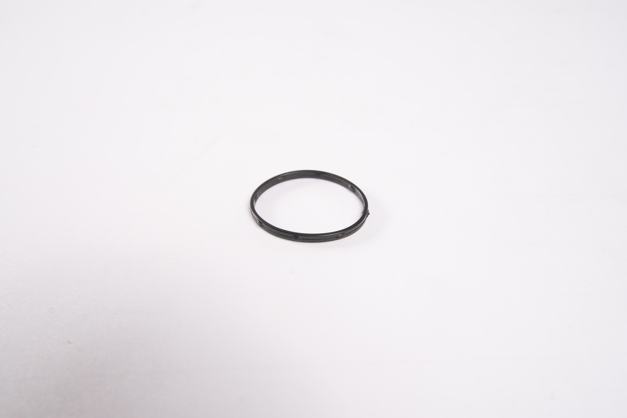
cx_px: 314
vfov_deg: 31.9
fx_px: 731
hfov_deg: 46.4
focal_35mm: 42
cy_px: 209
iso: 160
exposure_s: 1/125
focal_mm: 42
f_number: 8
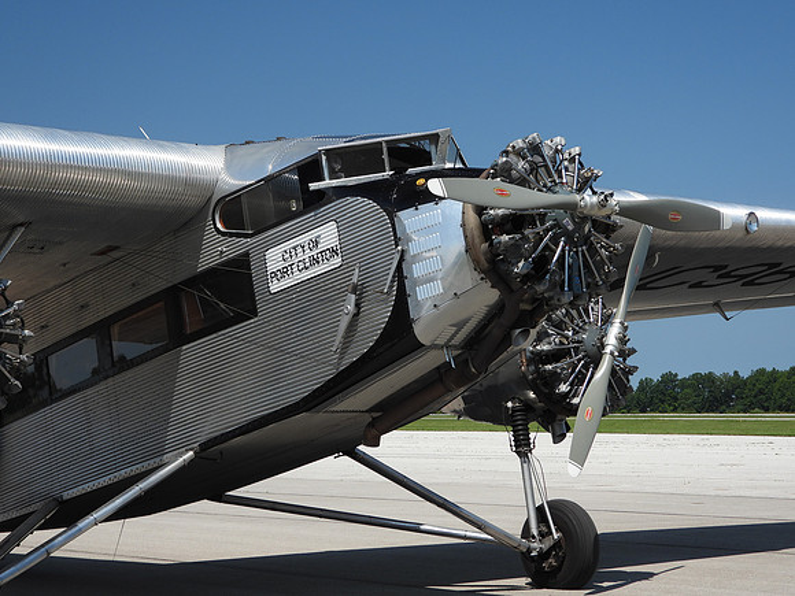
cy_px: 298
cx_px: 398
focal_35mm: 80
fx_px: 1837
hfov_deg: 24.4
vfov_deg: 18.4
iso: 100
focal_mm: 14.4
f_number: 3.5
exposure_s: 1/400
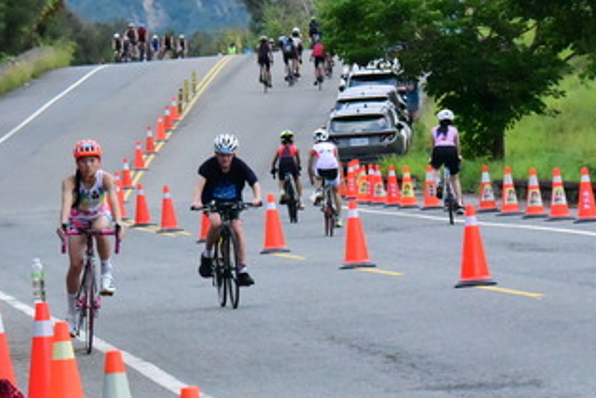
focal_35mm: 360
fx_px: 5965
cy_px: 190
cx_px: 104
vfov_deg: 3.8
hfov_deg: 5.7
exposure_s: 1/4000
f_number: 9
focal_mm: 145
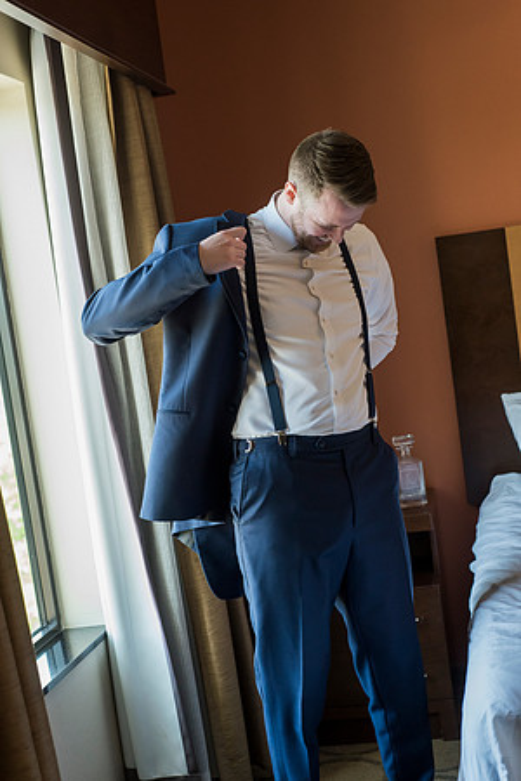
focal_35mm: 50
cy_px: 390
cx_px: 260
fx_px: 1085
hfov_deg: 27.0
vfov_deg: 39.6
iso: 2500
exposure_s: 1/320
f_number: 4.5
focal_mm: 50
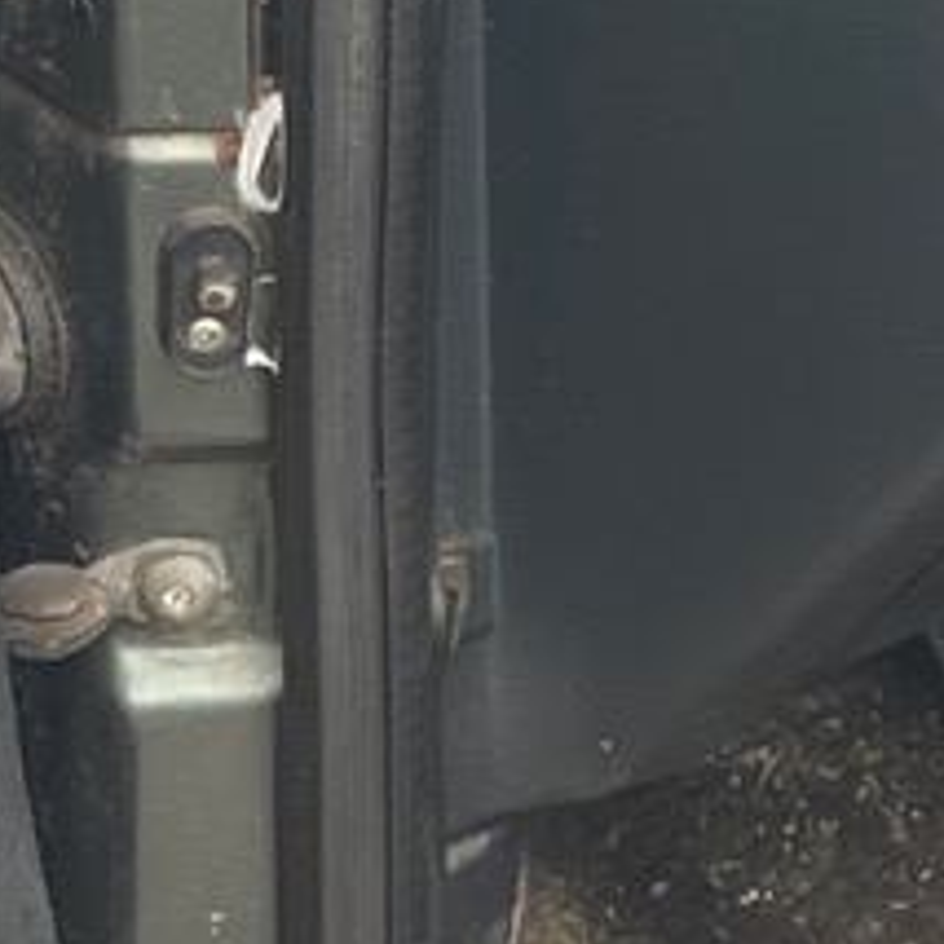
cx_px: 1323
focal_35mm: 193
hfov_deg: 8.9
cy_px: 265
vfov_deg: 9.1
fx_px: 5955
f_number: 1.6
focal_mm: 4.2
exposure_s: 1/389
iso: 32
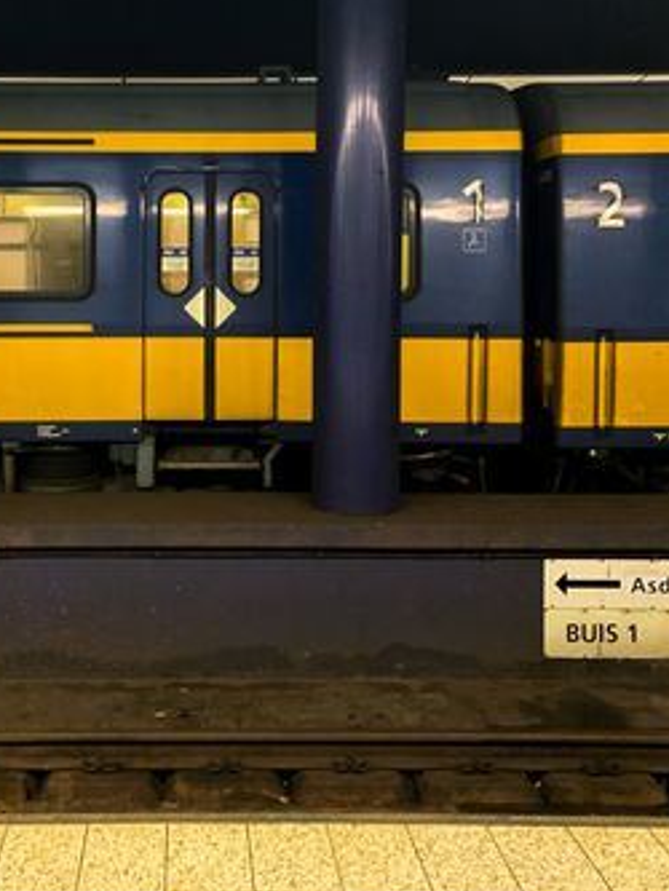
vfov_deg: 46.3
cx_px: 177
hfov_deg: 35.3
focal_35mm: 40
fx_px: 1030
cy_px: 321
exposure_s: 1/25
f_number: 1.8
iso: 640
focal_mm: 4.25
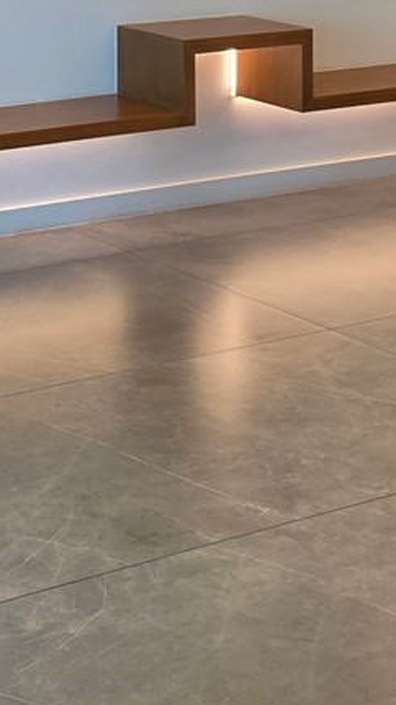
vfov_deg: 20.8
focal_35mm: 93
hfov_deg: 12.8
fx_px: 1738
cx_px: -29
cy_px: -216
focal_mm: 6.5
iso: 80
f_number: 1.4
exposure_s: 1/120
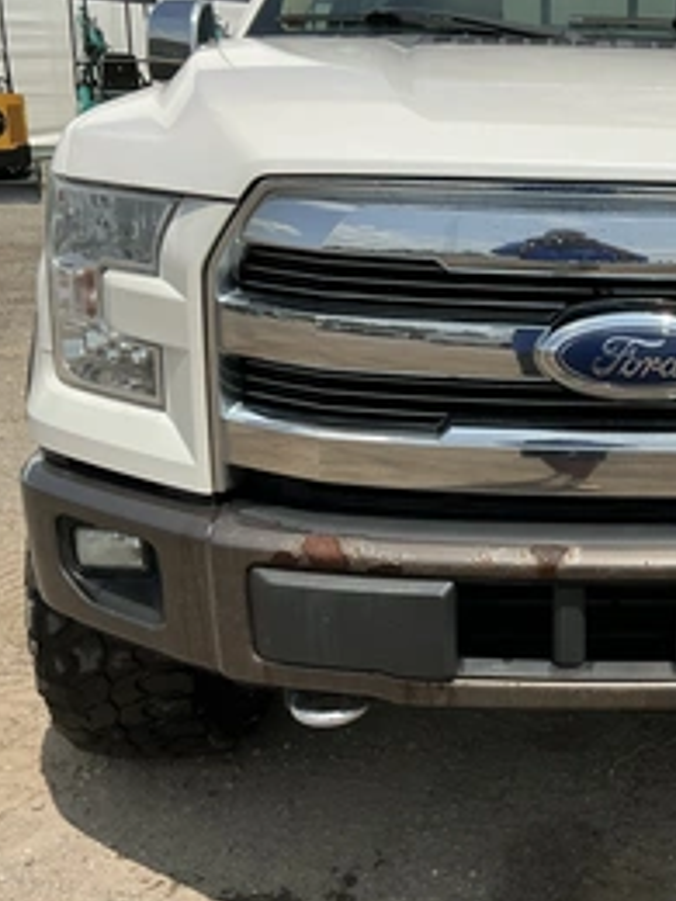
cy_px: 433
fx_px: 1120
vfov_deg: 43.8
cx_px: 638
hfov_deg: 31.6
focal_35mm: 43
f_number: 1.8
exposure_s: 1/2320
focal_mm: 3
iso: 25
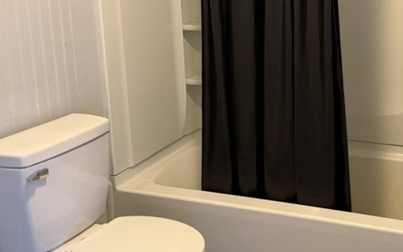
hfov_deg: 40.2
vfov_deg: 25.8
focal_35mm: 49
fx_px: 538
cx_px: 290
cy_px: 49
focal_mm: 6.76
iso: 640
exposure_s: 1/40
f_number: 1.78
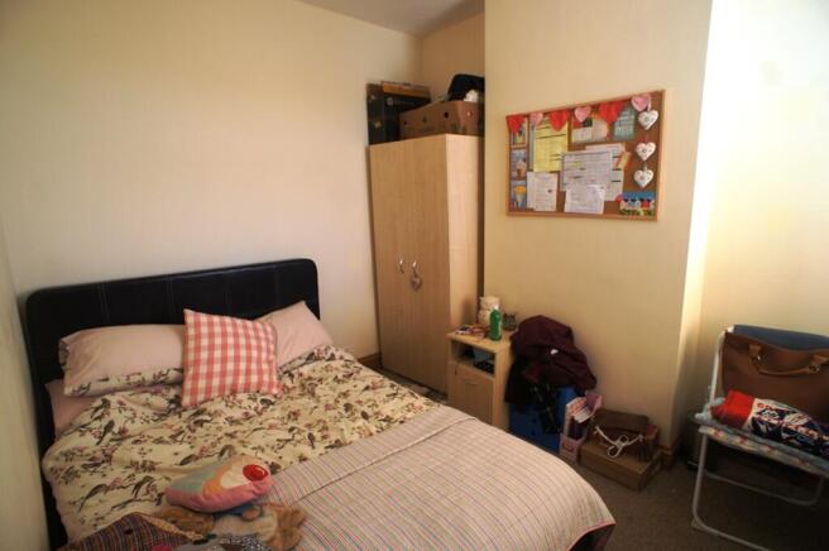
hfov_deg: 73.8
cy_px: 276
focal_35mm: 24
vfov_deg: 53.0
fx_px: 552
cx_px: 414
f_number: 4.5
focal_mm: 16
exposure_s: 1/60
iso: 200
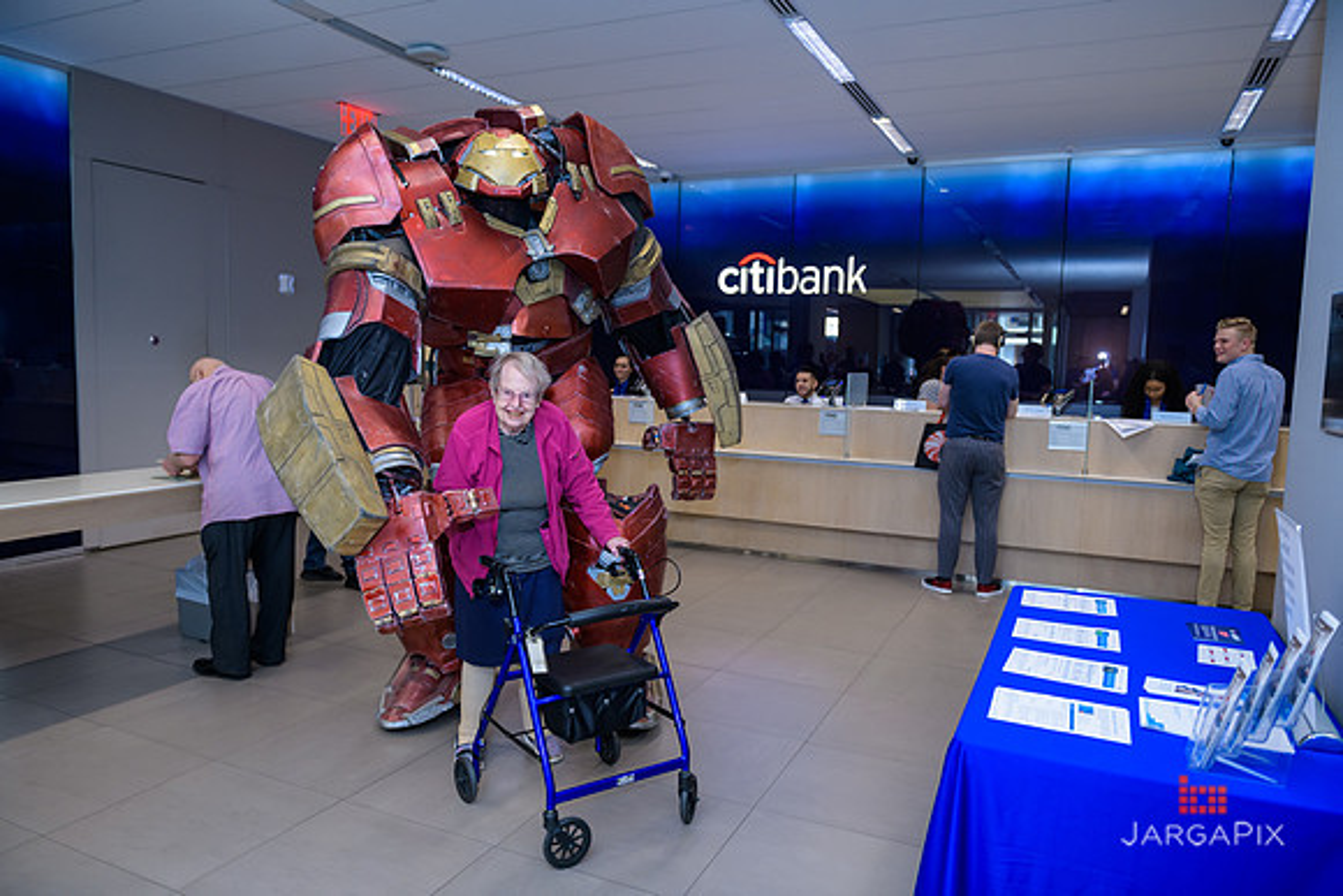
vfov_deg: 53.2
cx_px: 672
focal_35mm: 24
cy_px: 448
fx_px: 896
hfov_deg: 73.7
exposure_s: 1/125
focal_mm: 24
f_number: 3.2
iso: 800
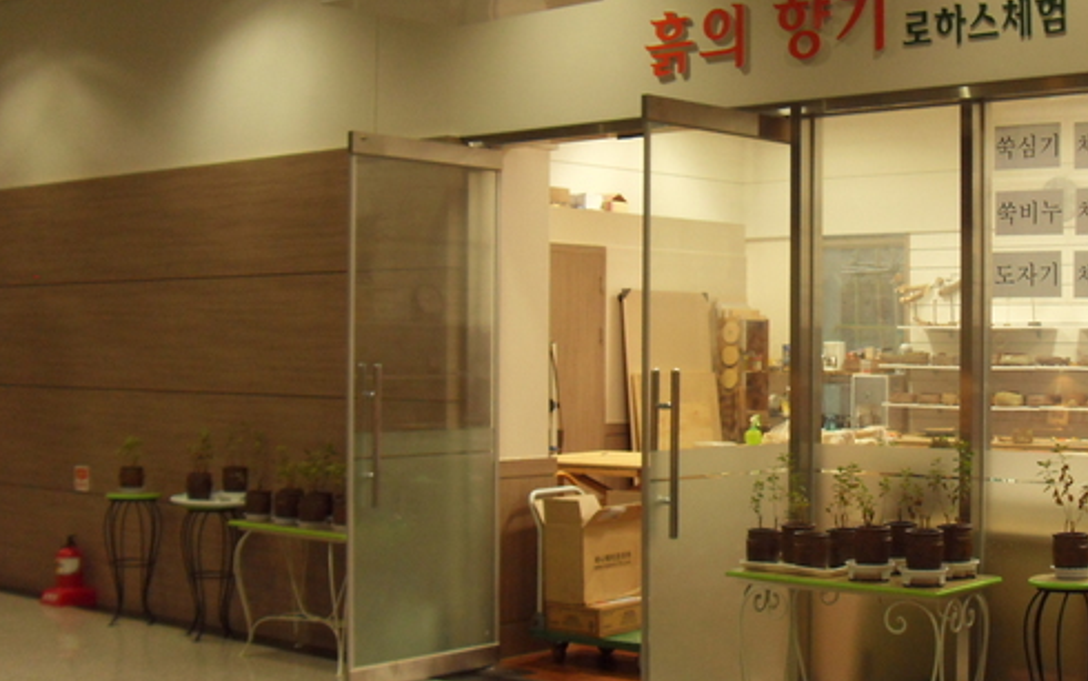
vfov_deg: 22.0
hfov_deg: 34.1
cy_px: 352
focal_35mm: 59
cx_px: 757
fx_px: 1751
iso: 200
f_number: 3.5
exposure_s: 1/15
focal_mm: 6.6
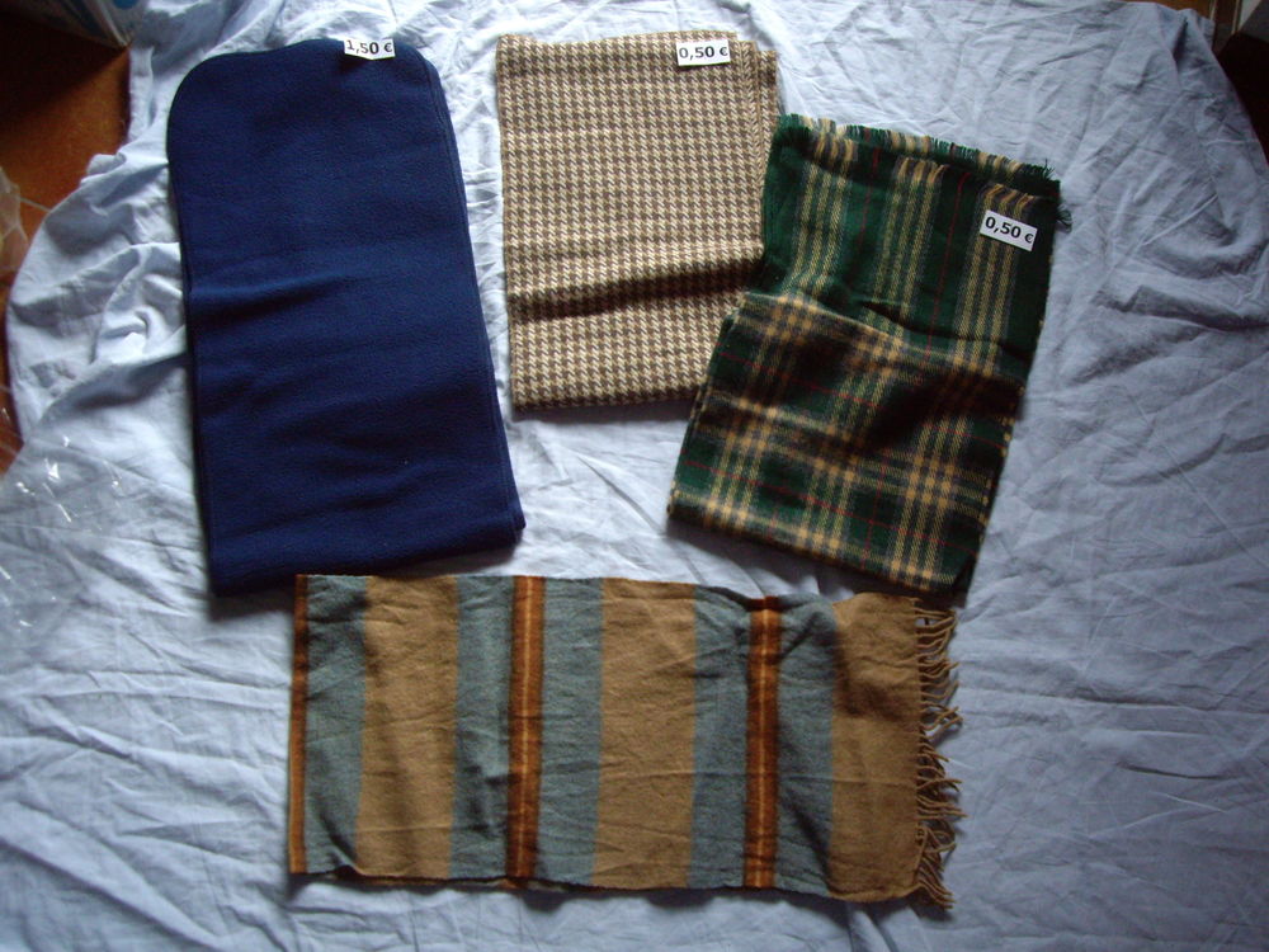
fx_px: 1393
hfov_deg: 49.0
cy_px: 476
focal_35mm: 38
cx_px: 634
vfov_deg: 37.7
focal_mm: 6.2
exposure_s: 1/25
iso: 200
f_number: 2.7
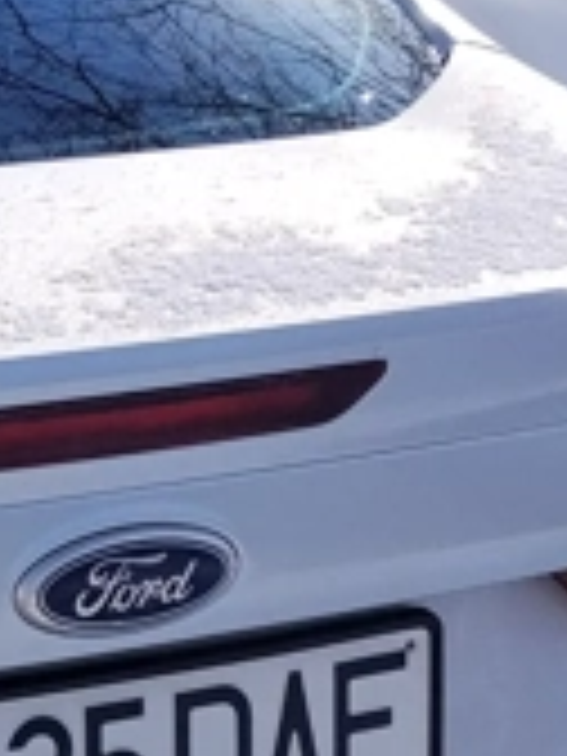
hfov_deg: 10.1
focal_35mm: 138
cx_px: -472
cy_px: 846
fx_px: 3014
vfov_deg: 14.0
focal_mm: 4.22
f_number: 1.8
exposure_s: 1/1938
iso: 50
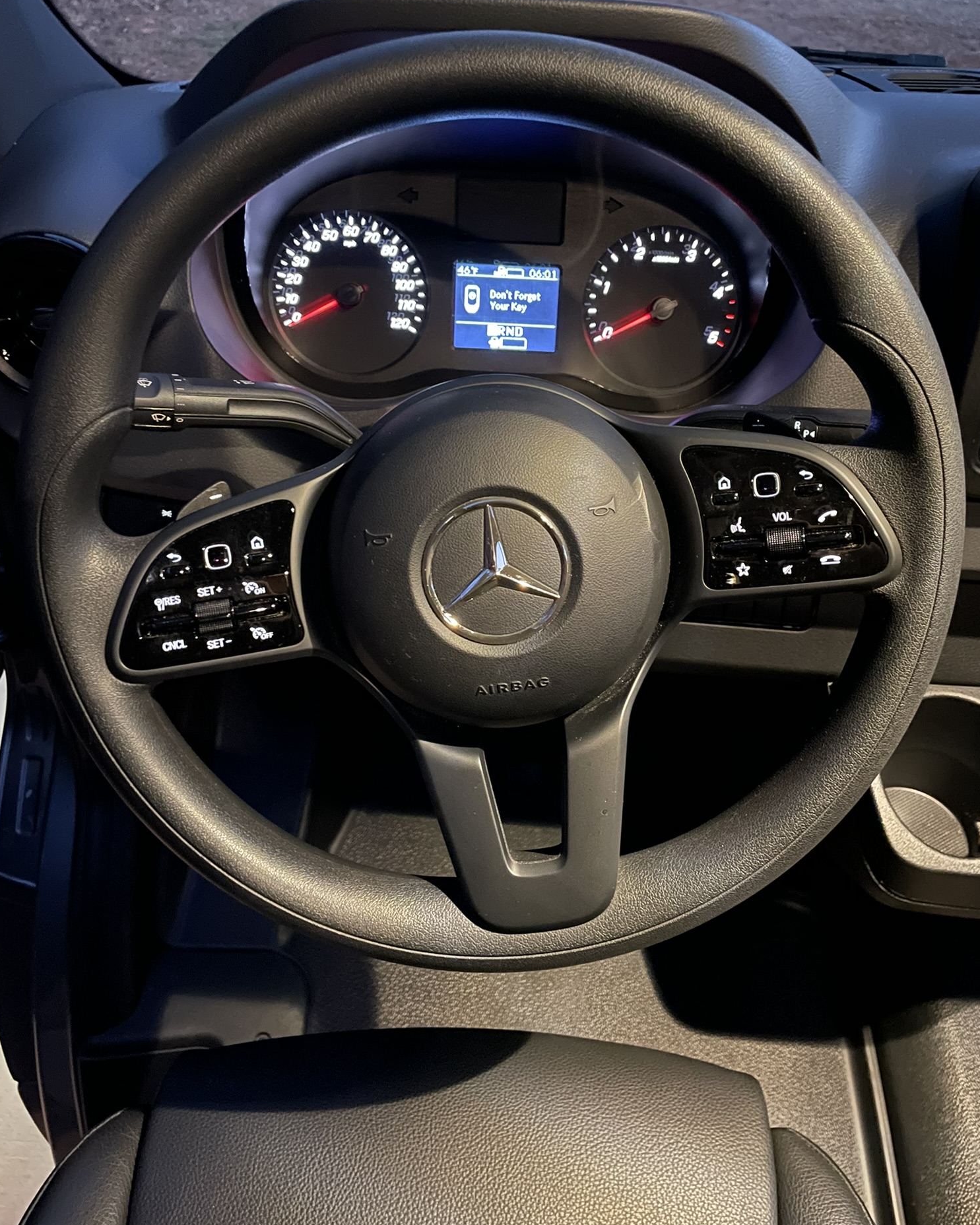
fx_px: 1015
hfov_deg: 51.5
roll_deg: -3.0
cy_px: 552
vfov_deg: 62.1
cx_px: 500
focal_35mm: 28
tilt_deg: -41.0
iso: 1000
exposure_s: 1/8
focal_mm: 4.2
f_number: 1.6
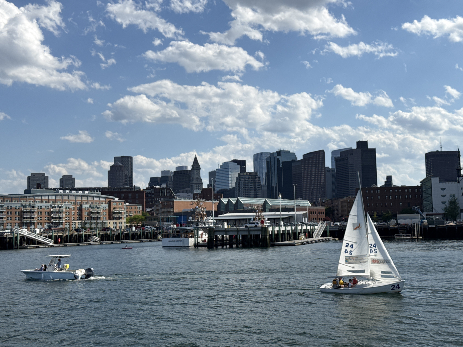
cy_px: 174
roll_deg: +2.0
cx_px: 232
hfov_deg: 39.7
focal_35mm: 48
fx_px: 642
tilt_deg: +5.1
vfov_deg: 30.3
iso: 64
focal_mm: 6.76
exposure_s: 1/8772
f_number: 1.78
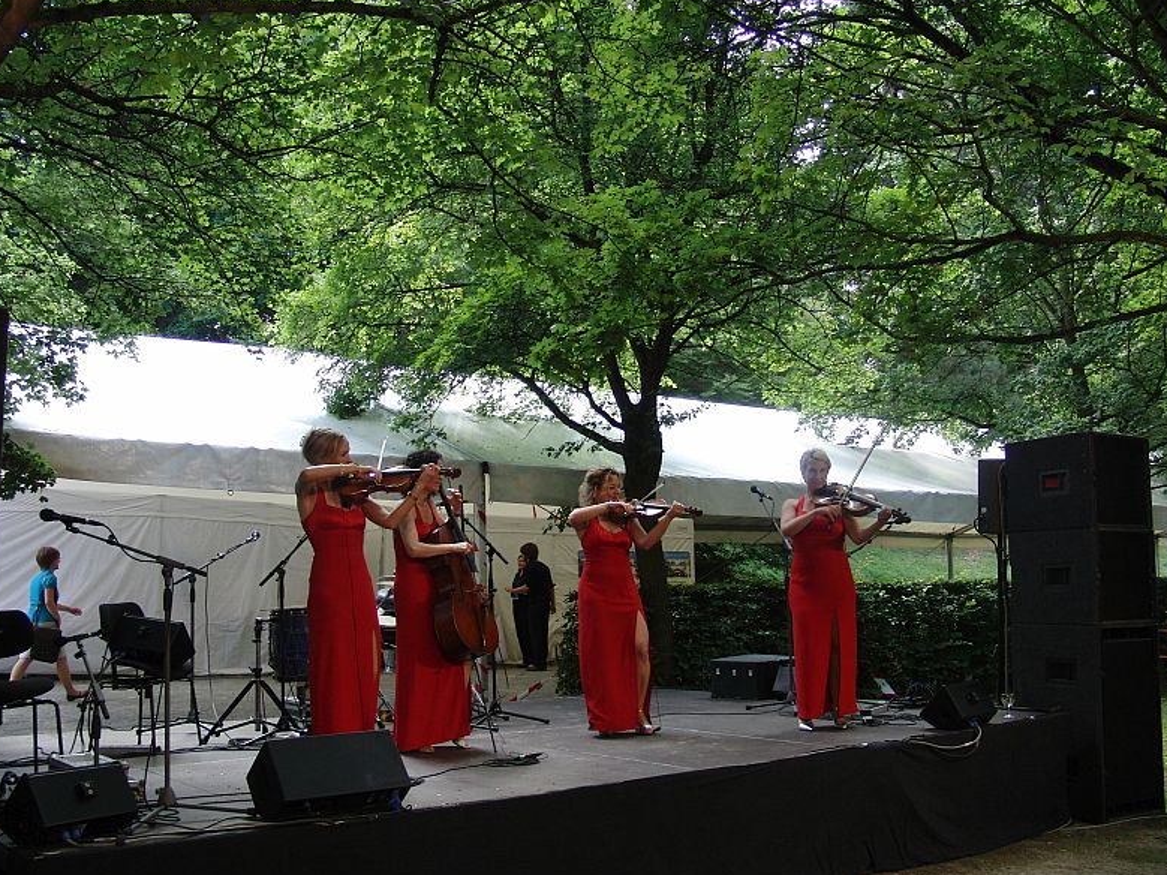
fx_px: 1281
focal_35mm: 38
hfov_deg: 49.0
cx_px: 578
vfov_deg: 37.7
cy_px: 433
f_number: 3.6
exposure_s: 1/100
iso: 100
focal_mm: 6.42
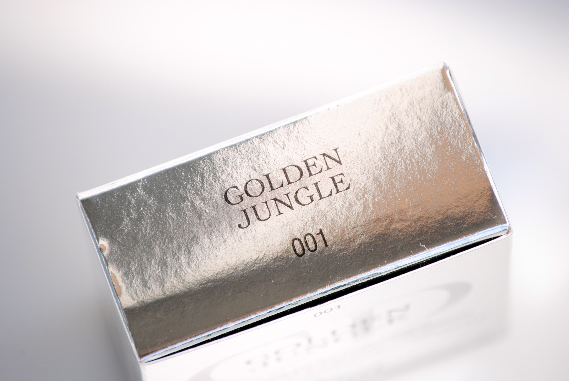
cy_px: 190
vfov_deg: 4.6
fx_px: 4747
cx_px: 284
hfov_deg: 6.9
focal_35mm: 300
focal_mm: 200
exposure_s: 1/250
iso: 100
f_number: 8
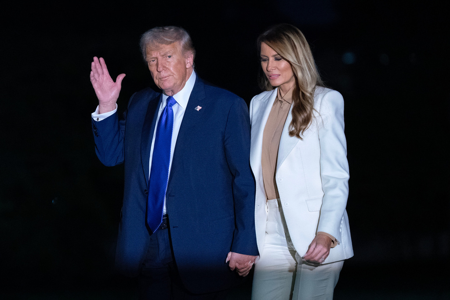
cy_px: 150
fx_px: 2125
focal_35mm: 170
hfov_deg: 12.1
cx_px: 225
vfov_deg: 8.1
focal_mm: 170
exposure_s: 1/250
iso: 10000
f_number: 3.5
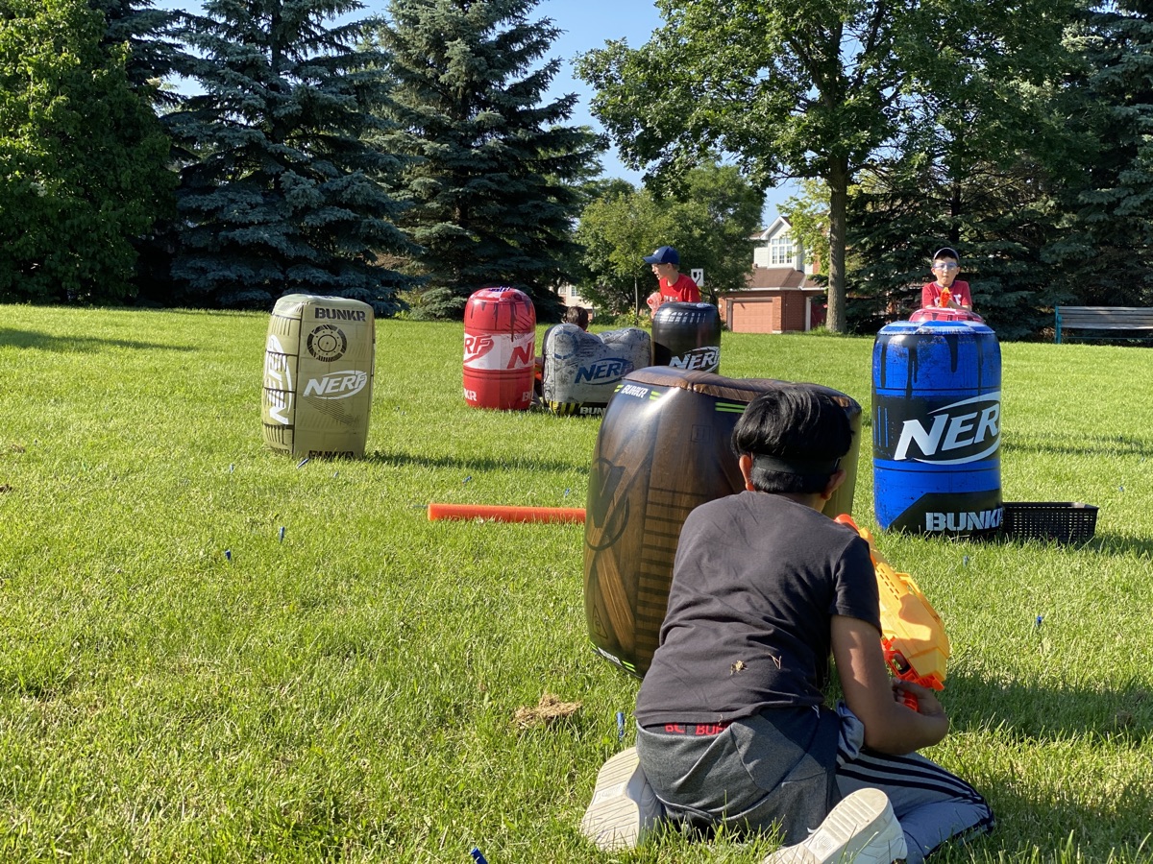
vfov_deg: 28.0
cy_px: 432
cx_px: 576
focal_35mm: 52
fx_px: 1732
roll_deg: -1.0
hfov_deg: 36.8
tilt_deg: -2.6
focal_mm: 6
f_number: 2
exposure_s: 1/510
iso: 20
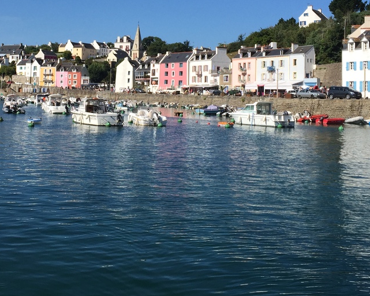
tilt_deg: +3.9
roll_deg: -2.3
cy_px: 61
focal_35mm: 53
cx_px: 117
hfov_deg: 34.9
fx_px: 580
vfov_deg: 28.0
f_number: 2.2
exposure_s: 1/2326
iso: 32
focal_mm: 4.15
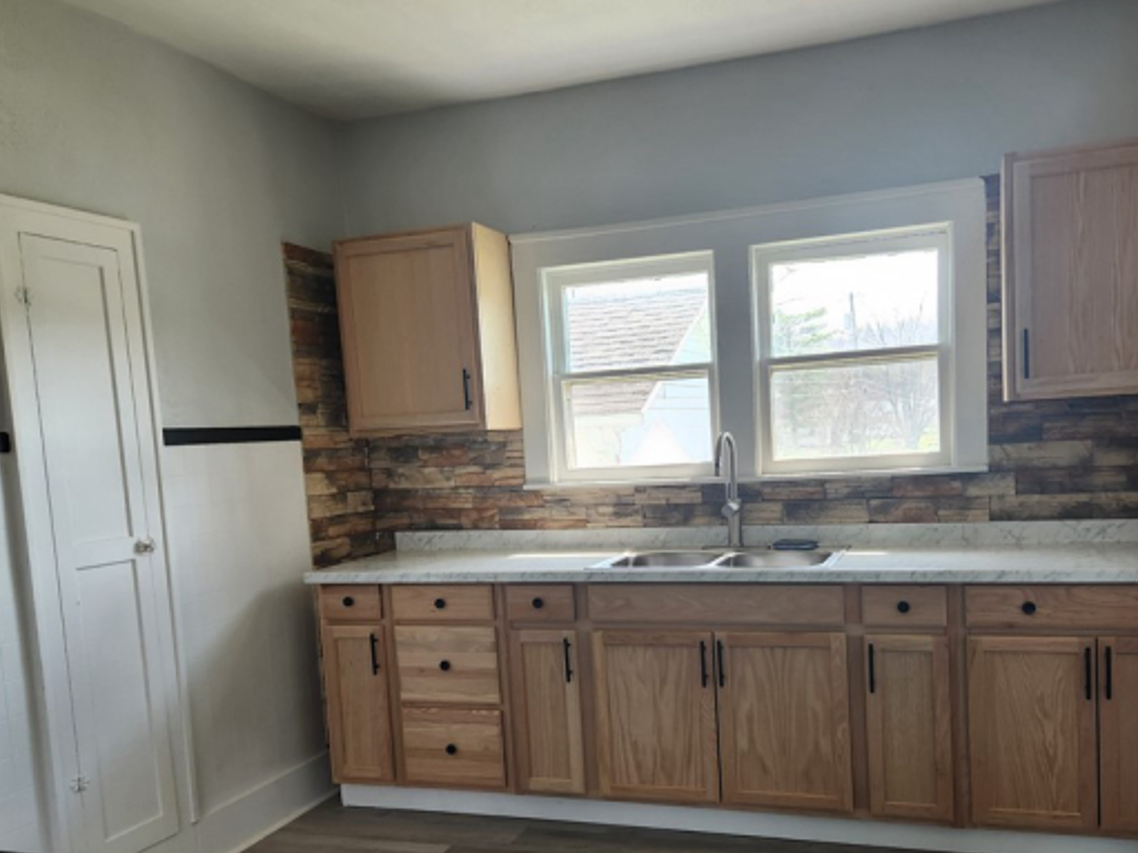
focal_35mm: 30
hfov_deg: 59.5
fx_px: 986
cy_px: 523
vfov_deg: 46.4
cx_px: 680
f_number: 1.8
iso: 100
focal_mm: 5.4
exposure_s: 1/180
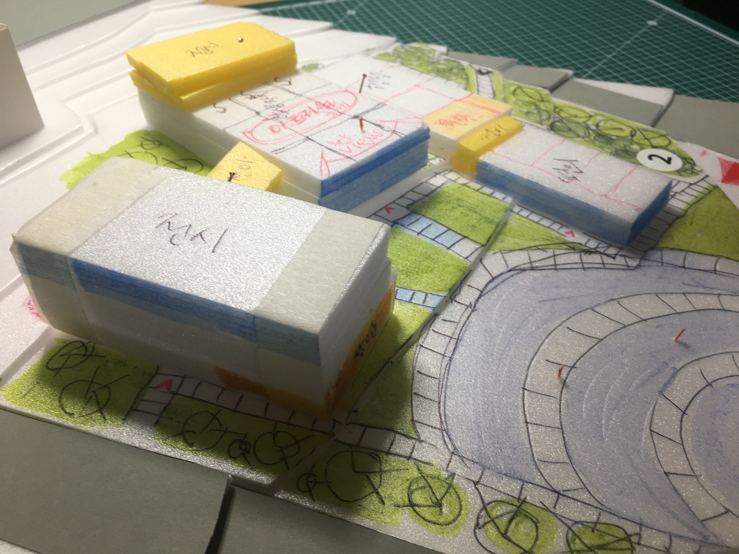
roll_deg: +1.2
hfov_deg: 61.7
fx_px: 619
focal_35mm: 29
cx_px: 370
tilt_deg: -43.0
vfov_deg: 48.2
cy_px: 277
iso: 32
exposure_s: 1/60
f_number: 2.2
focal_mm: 4.15
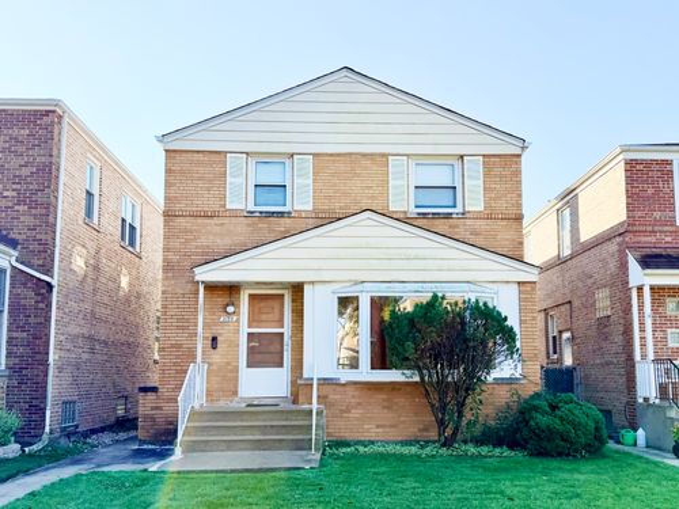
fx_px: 471
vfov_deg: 56.8
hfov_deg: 71.6
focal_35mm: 24
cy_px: 254
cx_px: 340
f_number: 1.78
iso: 100
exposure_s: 1/3145
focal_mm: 6.76
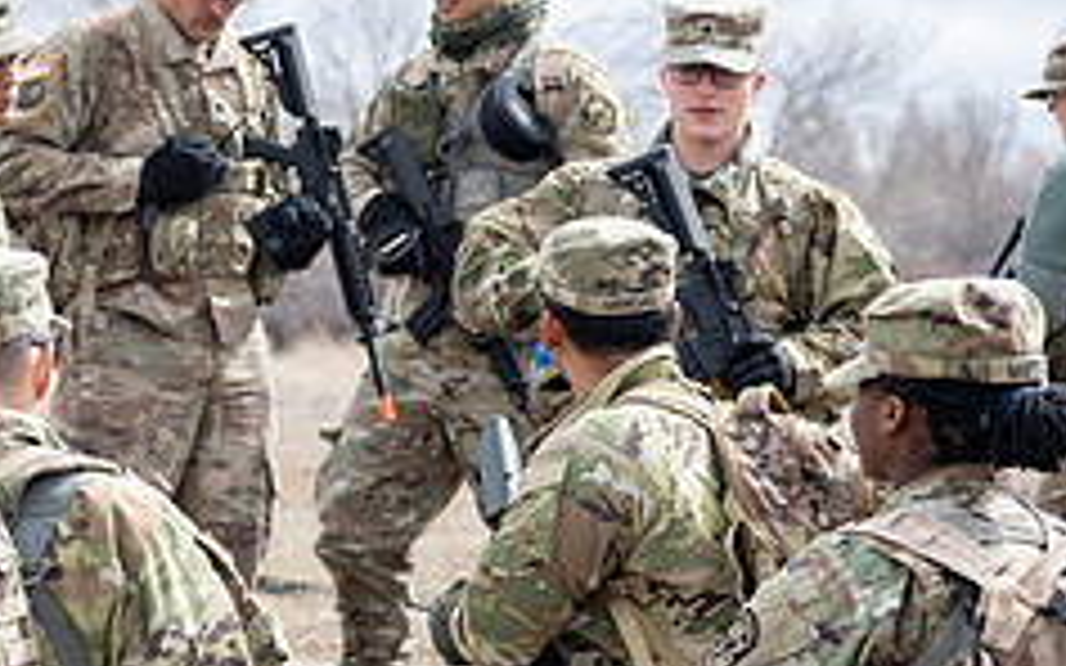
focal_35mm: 177
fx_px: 5141
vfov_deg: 7.4
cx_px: 195
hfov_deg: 11.8
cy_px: 641
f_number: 4.5
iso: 200
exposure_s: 1/800
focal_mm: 66
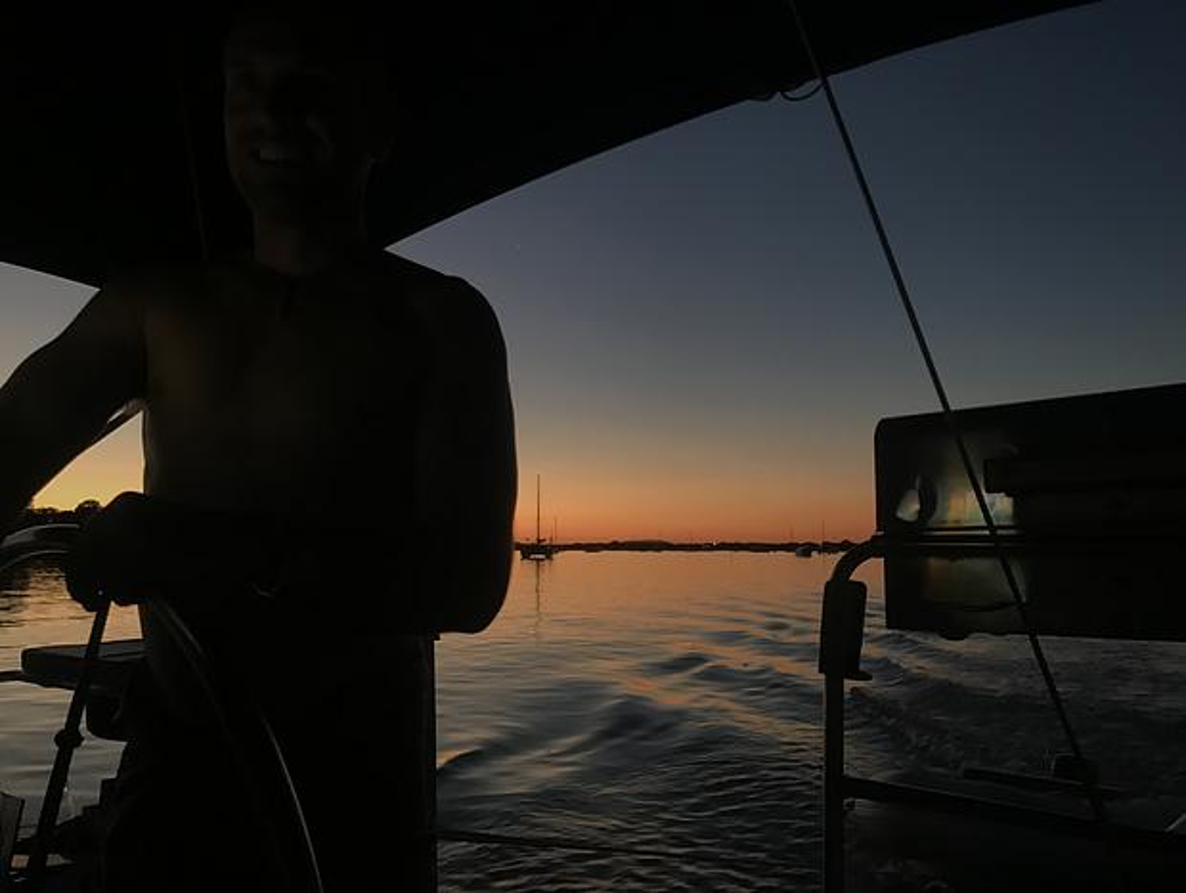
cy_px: 446
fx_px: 961
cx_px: 593
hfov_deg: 63.4
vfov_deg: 49.9
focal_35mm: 28
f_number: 1.8
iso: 50
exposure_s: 1/17
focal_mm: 3.99
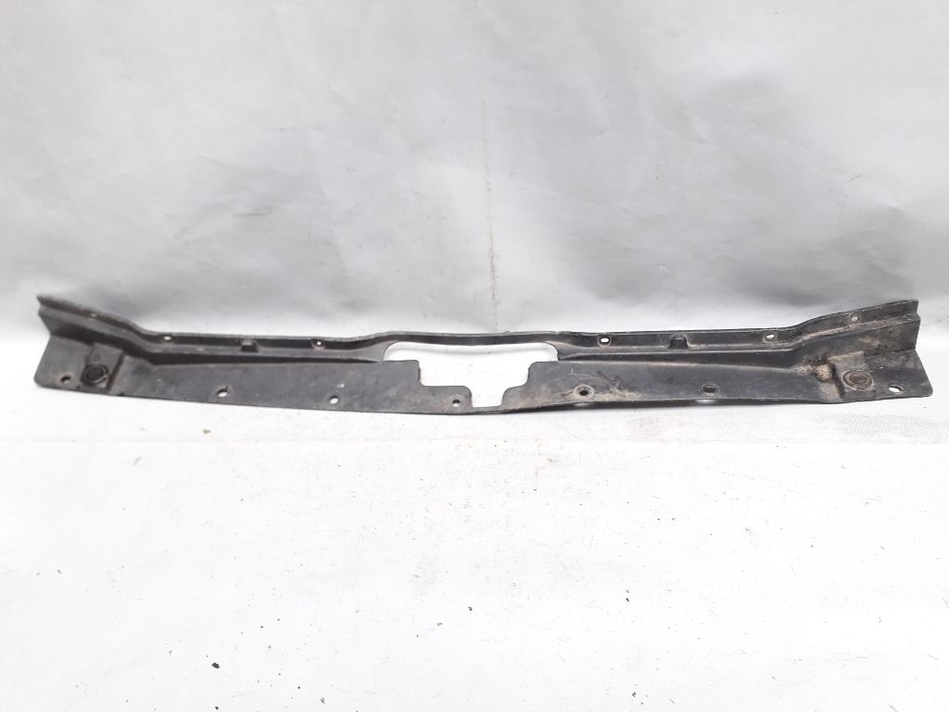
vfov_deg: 51.4
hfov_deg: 65.3
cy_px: 356
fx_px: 740
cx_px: 474
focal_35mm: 27
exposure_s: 1/50
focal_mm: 3.6
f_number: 1.9
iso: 64
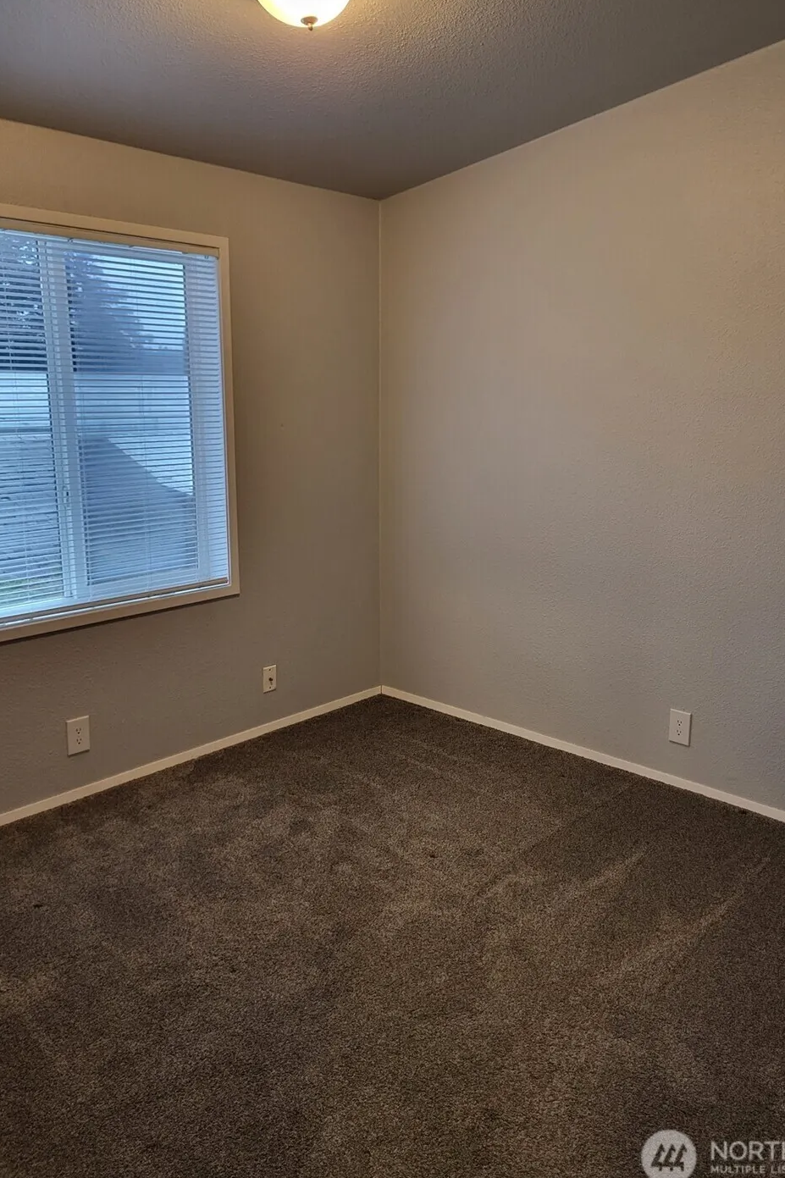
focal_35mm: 28
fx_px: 916
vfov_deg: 65.5
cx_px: 443
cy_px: 587
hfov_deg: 46.3
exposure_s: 1/40
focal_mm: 5.4
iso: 250
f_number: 1.8
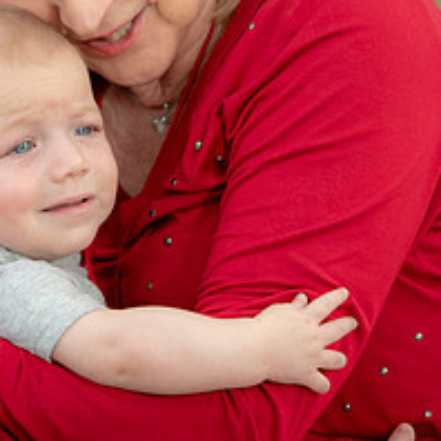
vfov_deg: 5.8
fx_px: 4324
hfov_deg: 5.8
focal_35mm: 300
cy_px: 116
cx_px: 118
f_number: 4.5
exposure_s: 1/200
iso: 320
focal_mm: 155
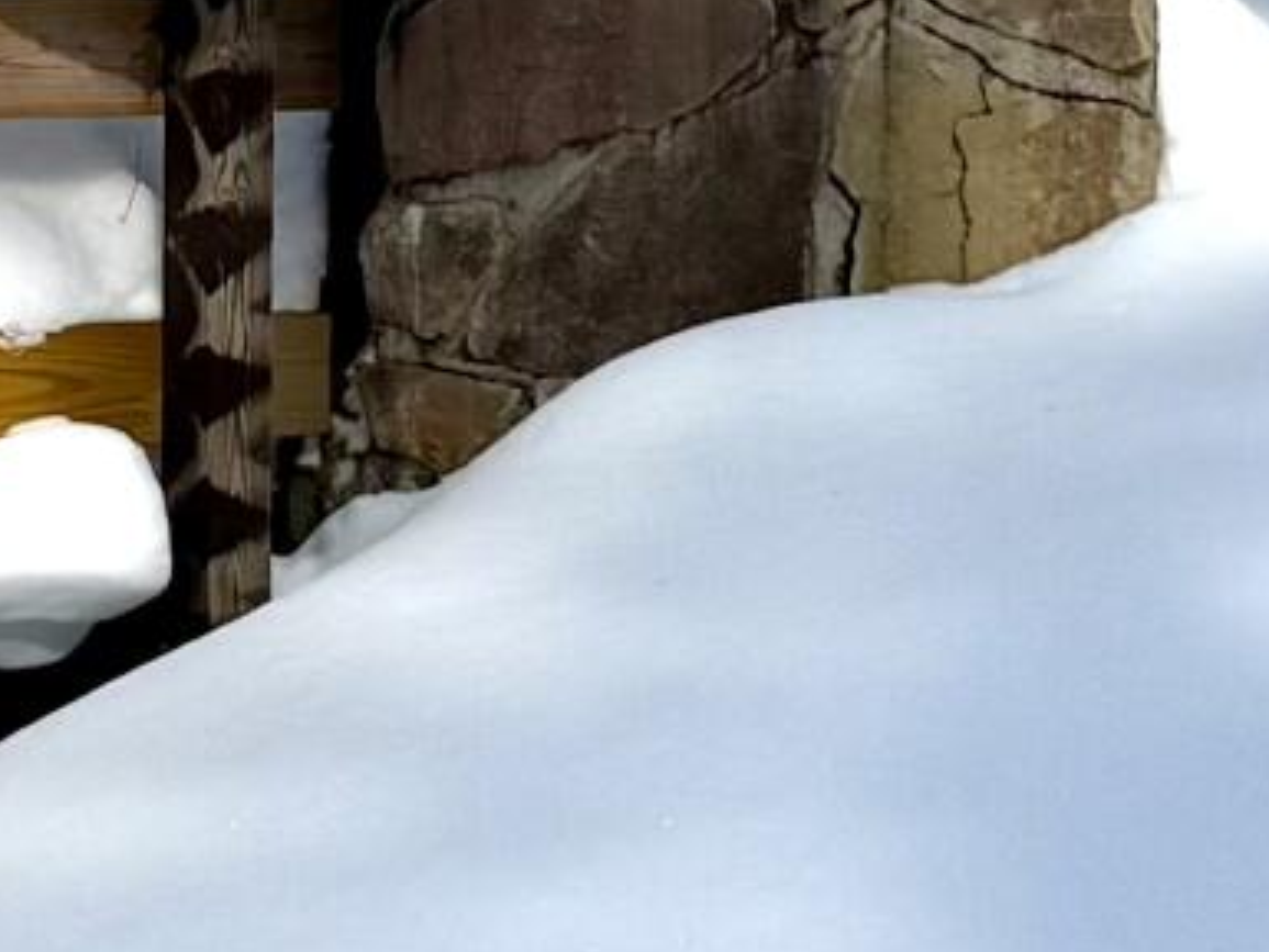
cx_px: 270
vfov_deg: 7.9
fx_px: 6857
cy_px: -72
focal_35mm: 187
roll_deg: -0.3
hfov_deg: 10.5
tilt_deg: -0.7
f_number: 1.78
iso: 80
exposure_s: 1/9091
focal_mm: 6.76
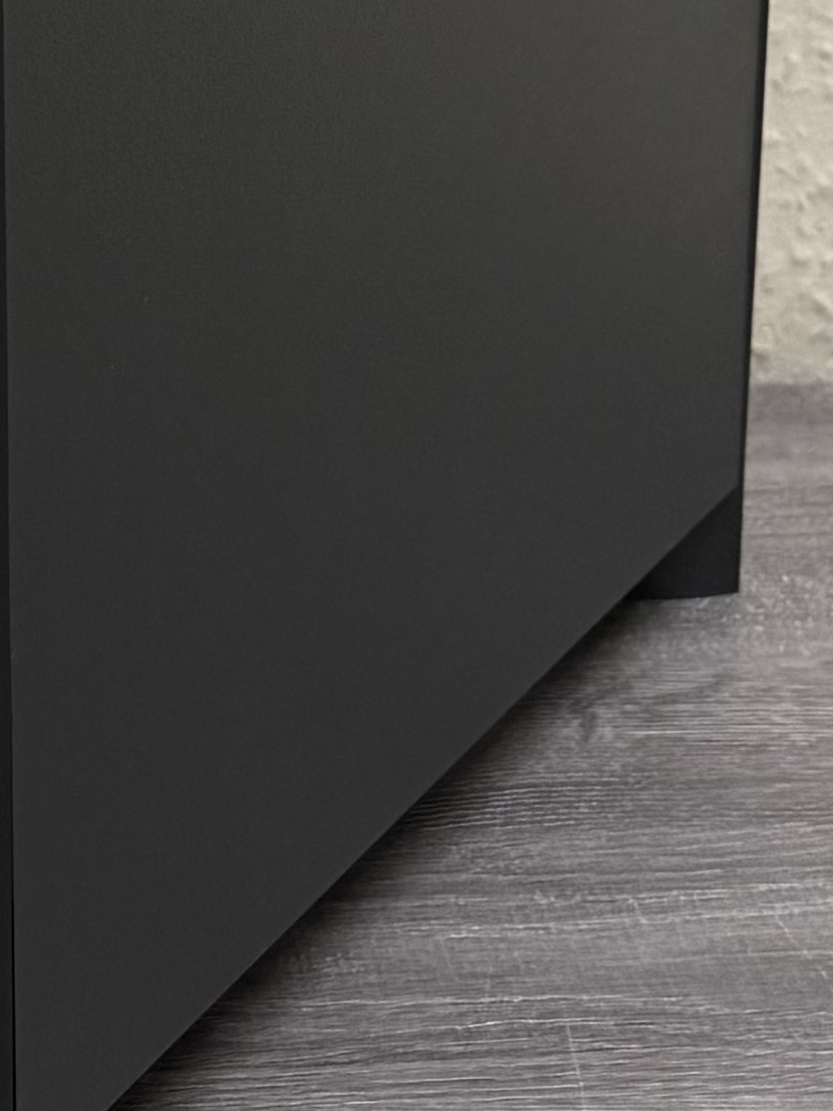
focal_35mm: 74
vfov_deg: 26.0
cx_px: -113
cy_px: 270
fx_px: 2375
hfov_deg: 19.0
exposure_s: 1/50
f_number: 1.78
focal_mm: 6.76
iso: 160
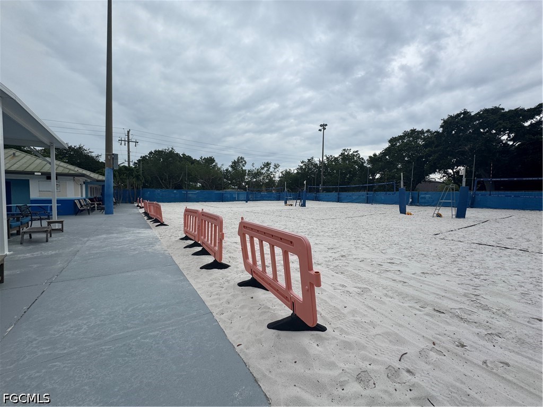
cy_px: 204
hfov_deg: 102.1
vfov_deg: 85.7
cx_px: 272
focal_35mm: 14
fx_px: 220
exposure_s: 1/1976
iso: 40
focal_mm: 2.22
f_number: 2.2
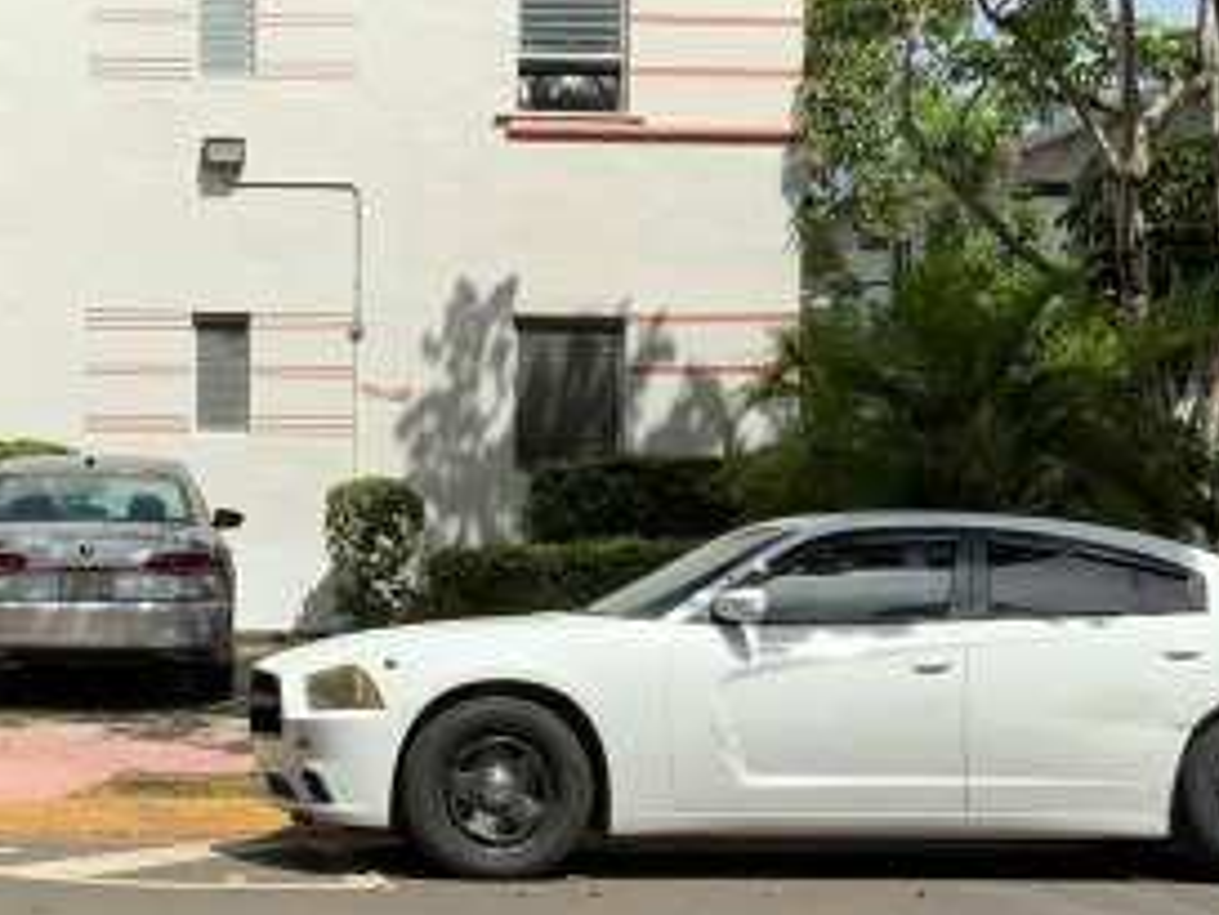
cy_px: 379
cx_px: 281
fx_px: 2995
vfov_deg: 17.4
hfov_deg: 22.8
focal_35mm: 85
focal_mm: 3
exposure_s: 1/2538
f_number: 1.8
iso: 16
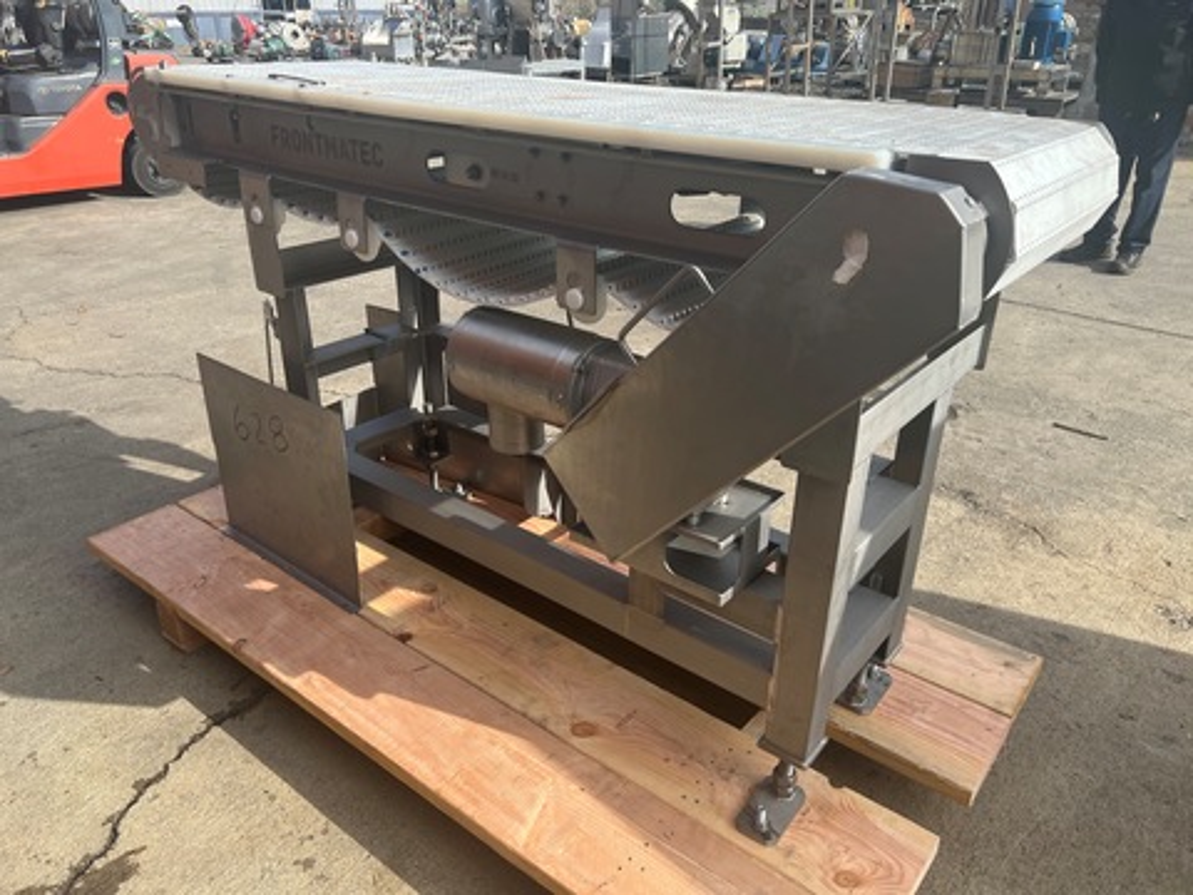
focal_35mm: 26
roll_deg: +0.9
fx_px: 896
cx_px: 596
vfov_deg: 53.1
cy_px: 448
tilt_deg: -26.7
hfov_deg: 67.3
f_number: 1.5
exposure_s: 1/2353
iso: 50
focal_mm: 5.7
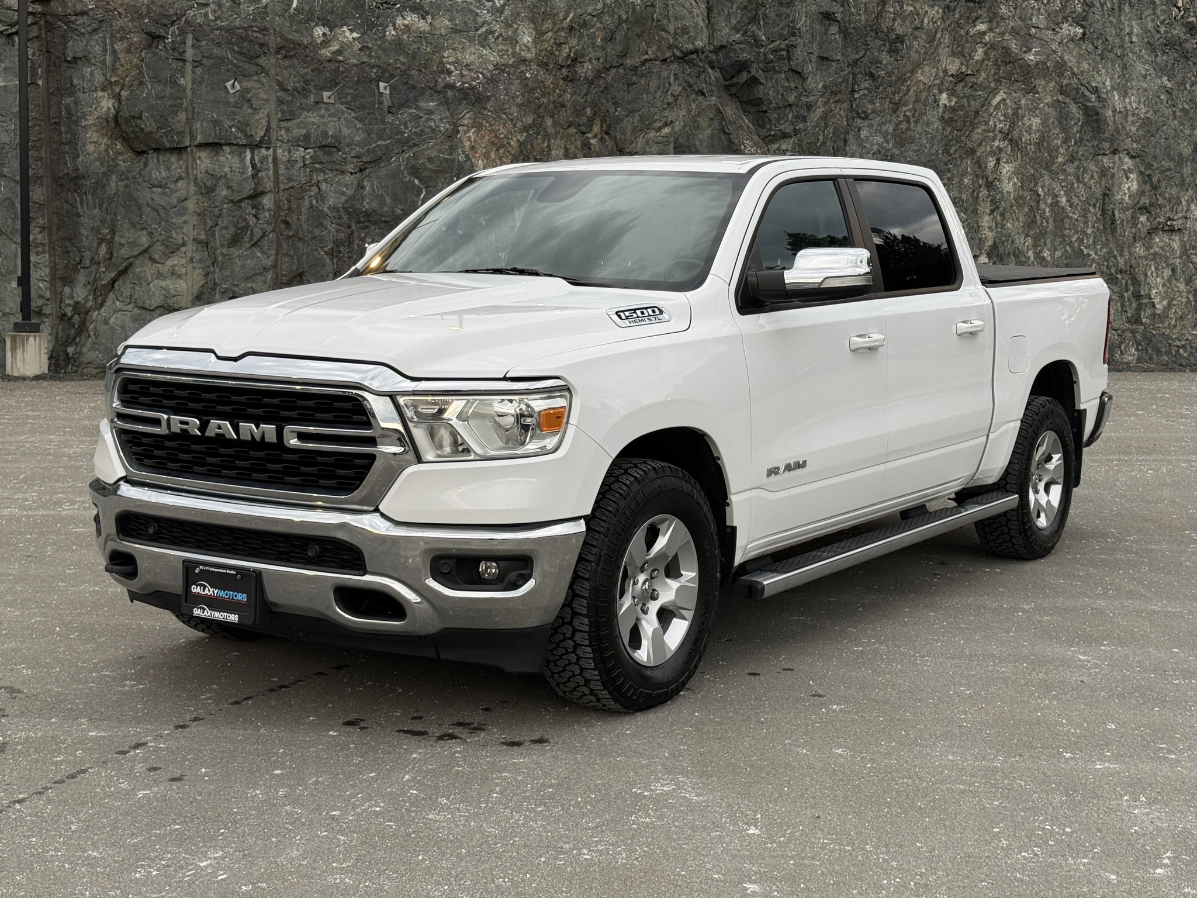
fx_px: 1660
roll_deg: -1.0
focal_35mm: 48
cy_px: 449
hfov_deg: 39.7
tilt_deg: -3.6
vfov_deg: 30.3
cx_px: 598
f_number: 1.78
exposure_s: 1/151
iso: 50
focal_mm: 6.76
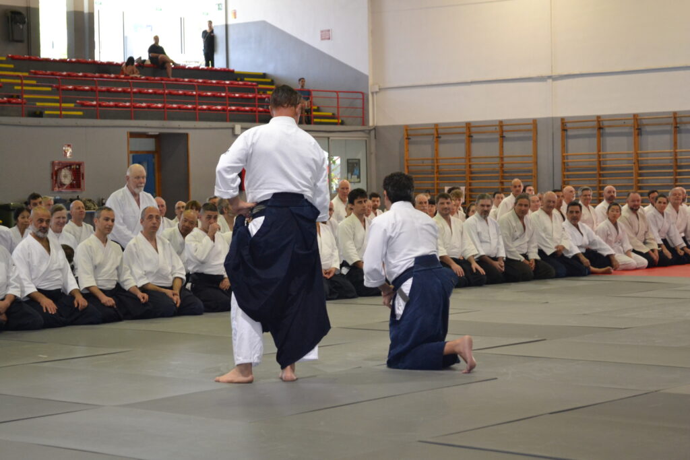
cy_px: 230
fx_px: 1581
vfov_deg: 16.6
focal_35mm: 82
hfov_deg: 24.6
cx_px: 345
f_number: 5.6
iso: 1400
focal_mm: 55
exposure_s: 1/60
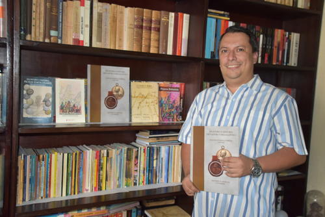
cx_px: 162
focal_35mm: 39
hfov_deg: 49.5
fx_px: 352
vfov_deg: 34.3
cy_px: 108
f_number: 4
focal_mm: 26
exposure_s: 1/60
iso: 800
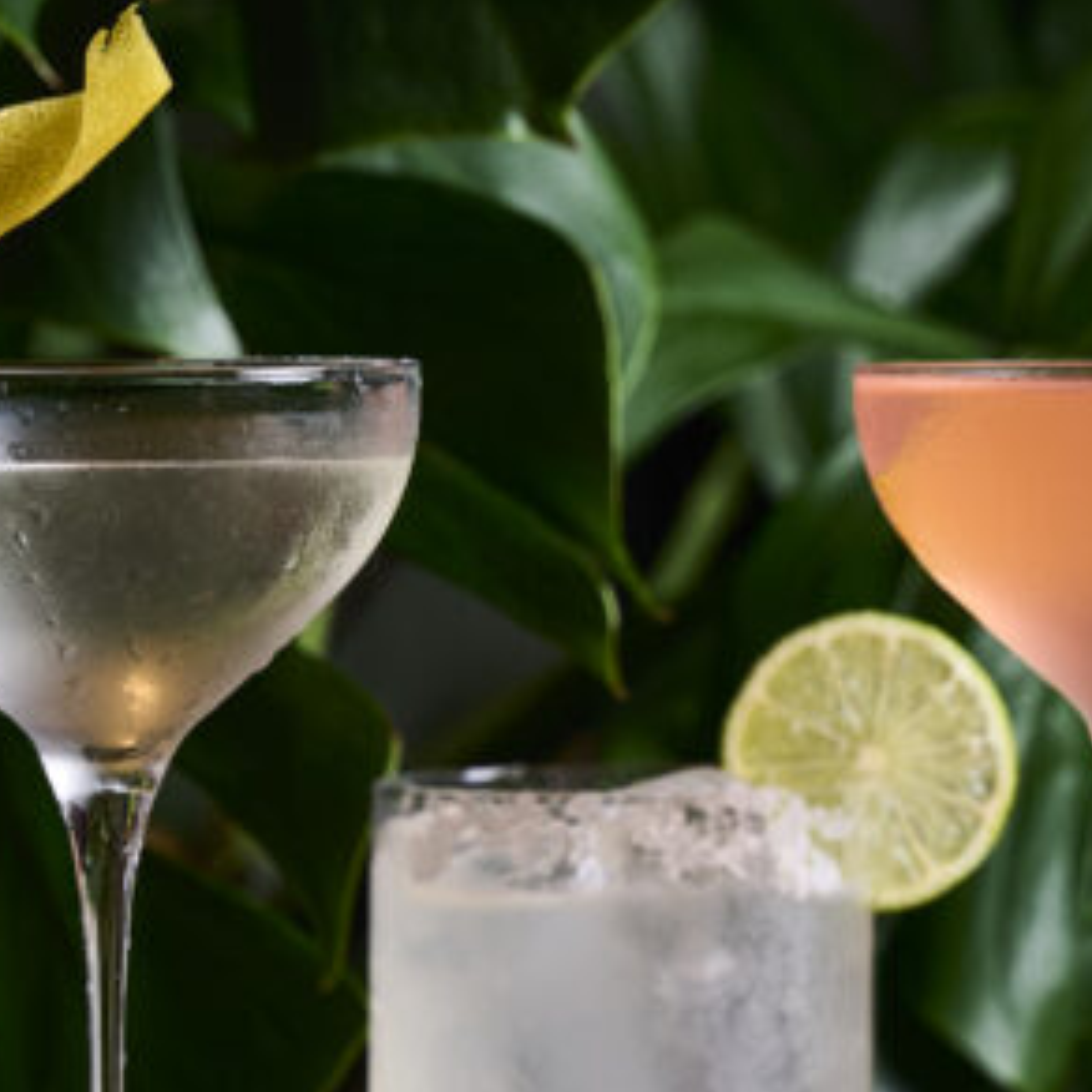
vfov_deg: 7.8
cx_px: 559
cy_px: 142
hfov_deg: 7.8
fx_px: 7959
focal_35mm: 223
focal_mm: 75
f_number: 6.3
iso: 63
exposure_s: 1/160
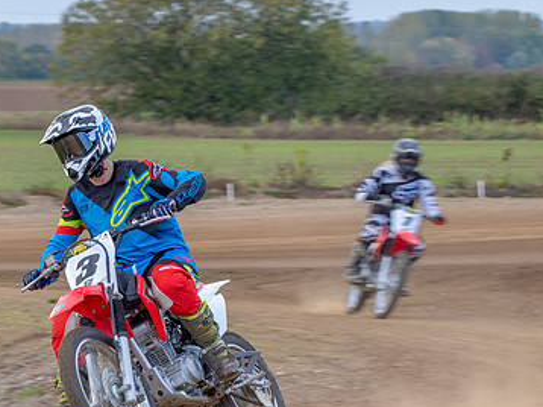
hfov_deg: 5.5
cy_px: 291
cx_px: 90
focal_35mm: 361
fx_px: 5659
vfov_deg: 4.1
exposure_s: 1/160
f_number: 10
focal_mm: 116
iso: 400
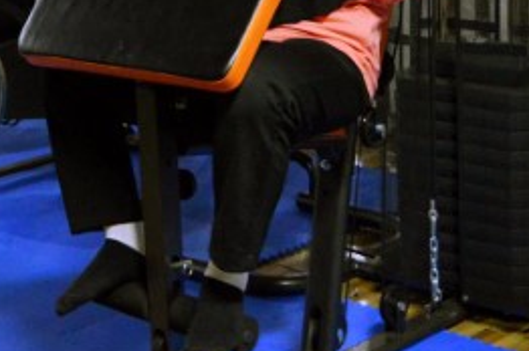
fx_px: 1438
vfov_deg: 13.7
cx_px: 75
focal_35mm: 98
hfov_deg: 20.5
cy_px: -31
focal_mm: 24
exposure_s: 1/15
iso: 2800
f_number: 4
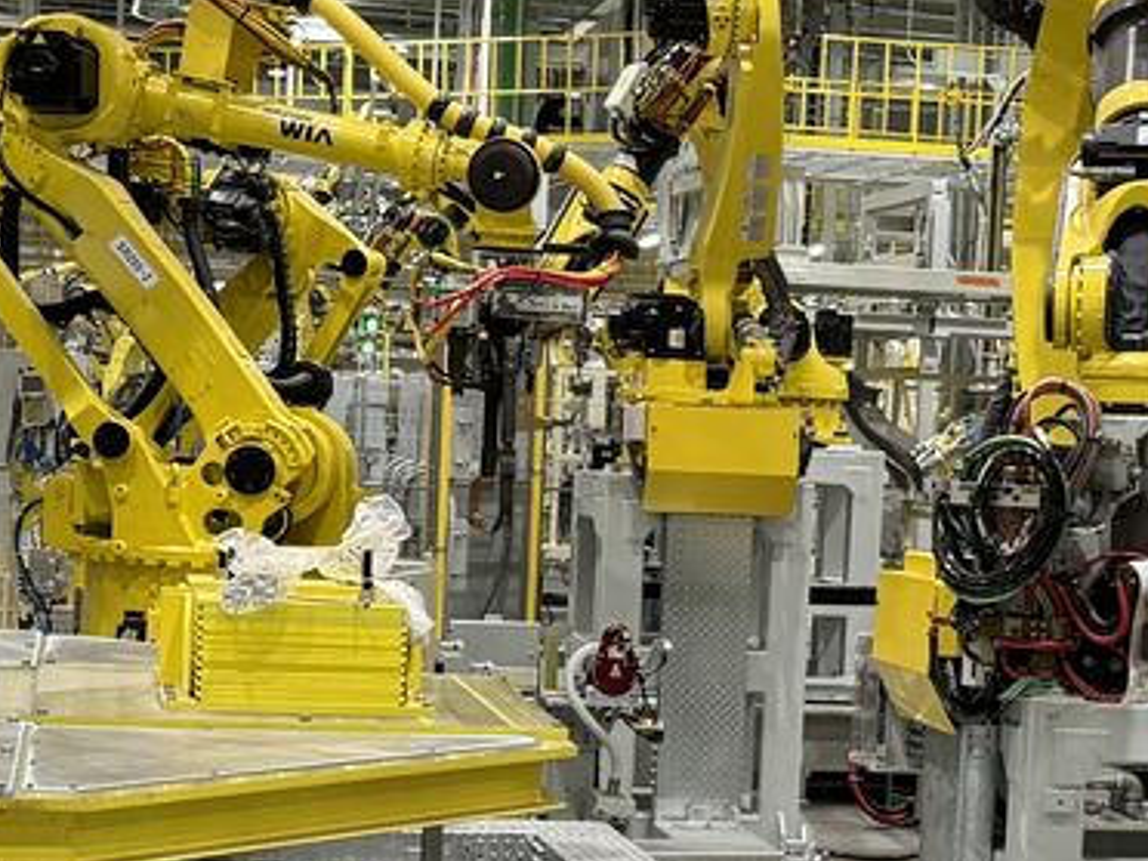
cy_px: 574
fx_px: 3084
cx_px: 707
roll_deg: -3.2
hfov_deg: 21.0
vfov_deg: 15.9
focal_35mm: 93
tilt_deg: -2.9
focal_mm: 6.86
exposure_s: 1/60
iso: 250
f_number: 1.78
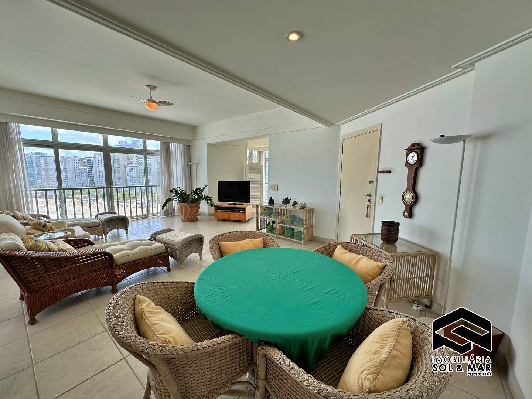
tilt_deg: -6.9
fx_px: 215
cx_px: 266
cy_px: 200
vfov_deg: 85.7
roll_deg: -1.2
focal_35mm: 14
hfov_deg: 102.1
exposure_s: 1/252
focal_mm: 2.22
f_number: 2.2
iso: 40
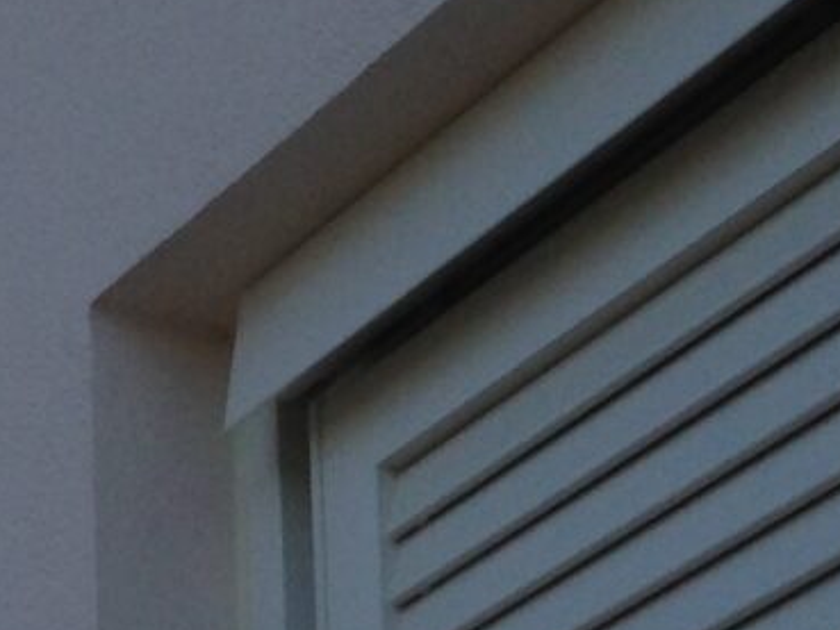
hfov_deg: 10.2
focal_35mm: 183
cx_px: -701
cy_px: 1278
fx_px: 4442
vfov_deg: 7.8
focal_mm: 4.12
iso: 50
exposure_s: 1/1355
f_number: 2.4
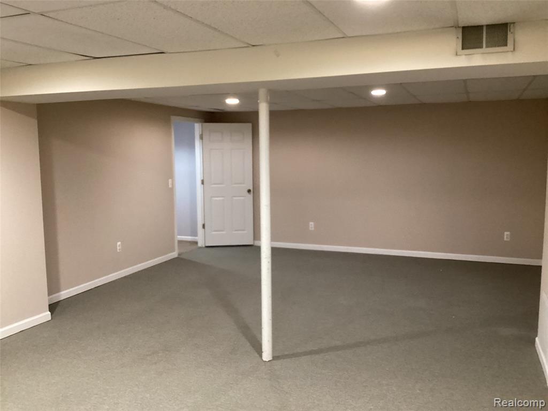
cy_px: 206
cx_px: 274
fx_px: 491
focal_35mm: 31
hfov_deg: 58.4
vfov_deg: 45.4
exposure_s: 1/30
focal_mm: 3.3
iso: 500
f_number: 2.4
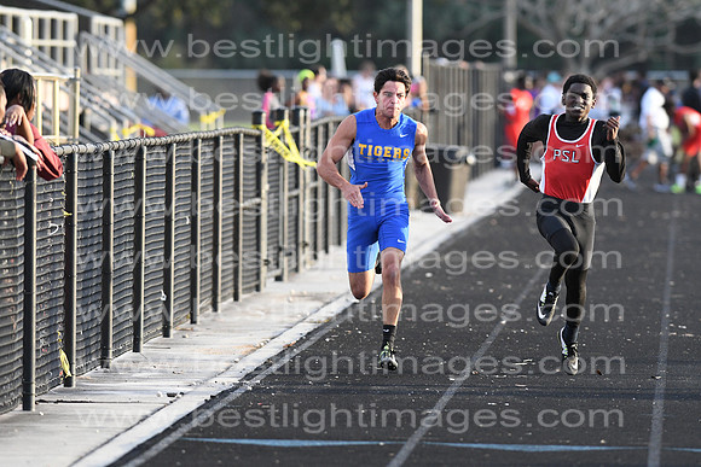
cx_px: 350
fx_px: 8764
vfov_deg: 3.1
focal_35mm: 450
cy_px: 234
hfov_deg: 4.6
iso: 2000
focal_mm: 300
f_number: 4
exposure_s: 1/2000
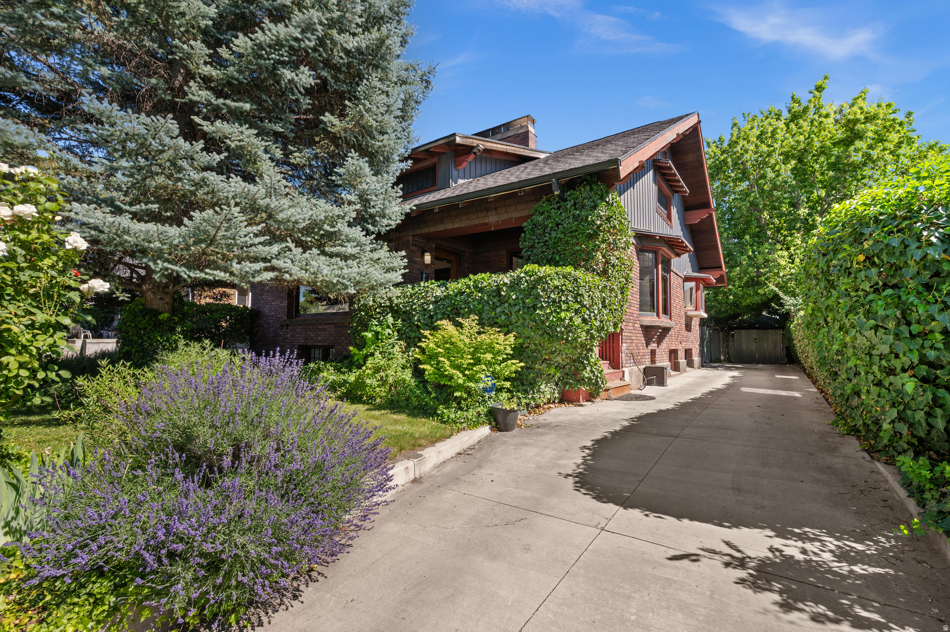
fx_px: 422
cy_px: 316
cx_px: 475
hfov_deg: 96.8
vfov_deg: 73.6
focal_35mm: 16
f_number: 7.1
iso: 400
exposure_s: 1/100
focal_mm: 16
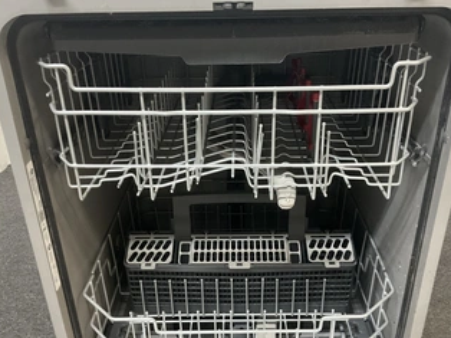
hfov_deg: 50.2
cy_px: 204
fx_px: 482
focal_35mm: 37
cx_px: 234
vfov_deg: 38.4
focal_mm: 3
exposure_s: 1/30
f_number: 1.8
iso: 400
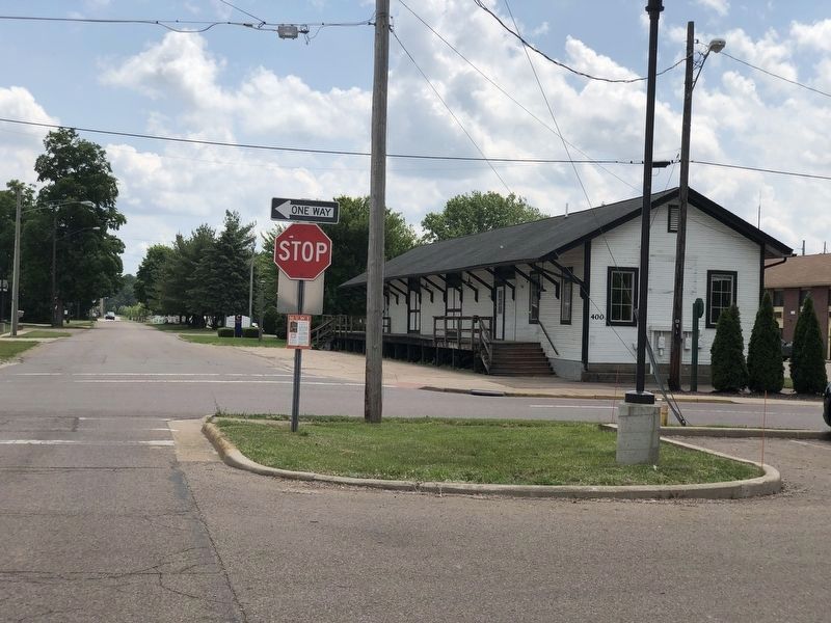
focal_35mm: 52
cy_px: 312
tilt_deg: +0.1
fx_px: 1248
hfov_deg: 36.8
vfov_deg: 28.0
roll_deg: -2.1
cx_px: 416
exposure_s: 1/1779
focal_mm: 6
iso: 16
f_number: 2.4
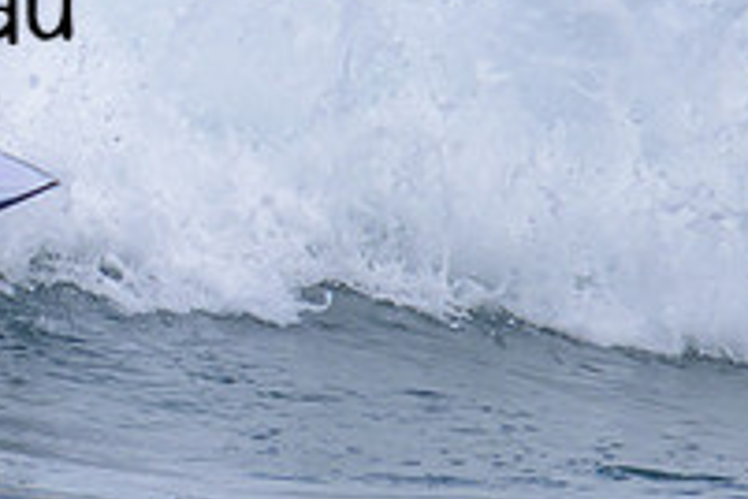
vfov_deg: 0.5
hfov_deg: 0.7
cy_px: -87
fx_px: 58236
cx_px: -410
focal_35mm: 2803
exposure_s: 1/2000
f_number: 11
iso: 900
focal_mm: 800
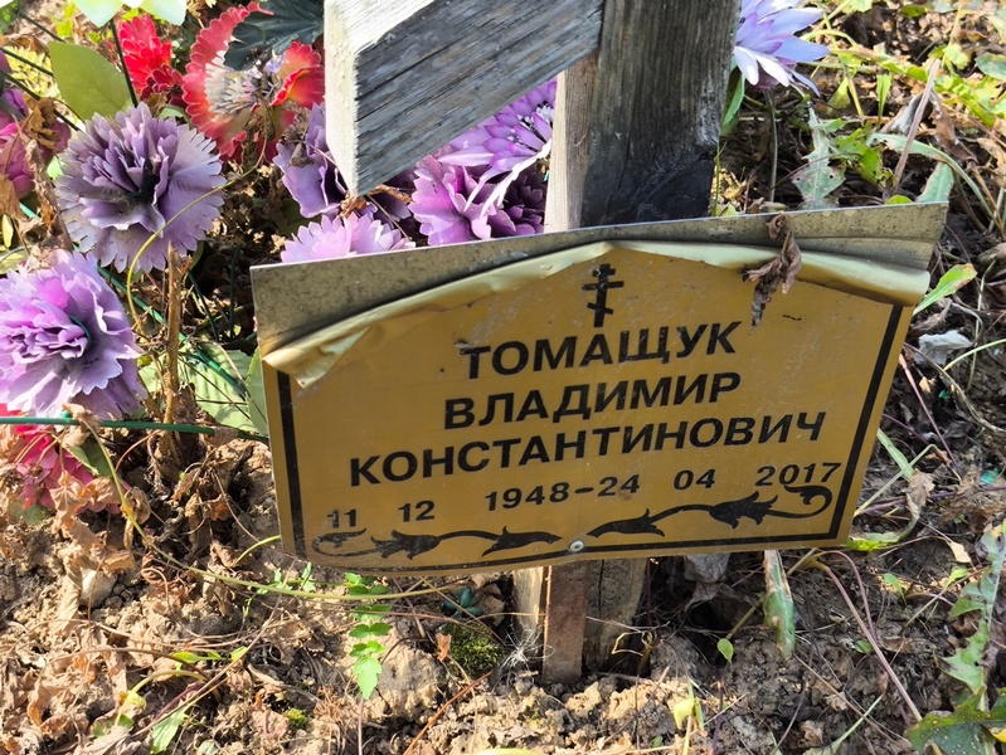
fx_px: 1454
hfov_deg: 38.2
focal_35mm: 50
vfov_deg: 29.1
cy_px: 378
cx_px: 503
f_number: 1.7
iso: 50
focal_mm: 4.71
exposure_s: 1/324
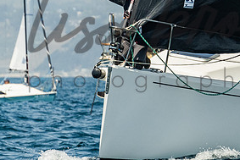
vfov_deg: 1.7
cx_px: 87
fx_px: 5556
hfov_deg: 2.5
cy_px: -40
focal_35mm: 833
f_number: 6.3
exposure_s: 1/1000
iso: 320
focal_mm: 200
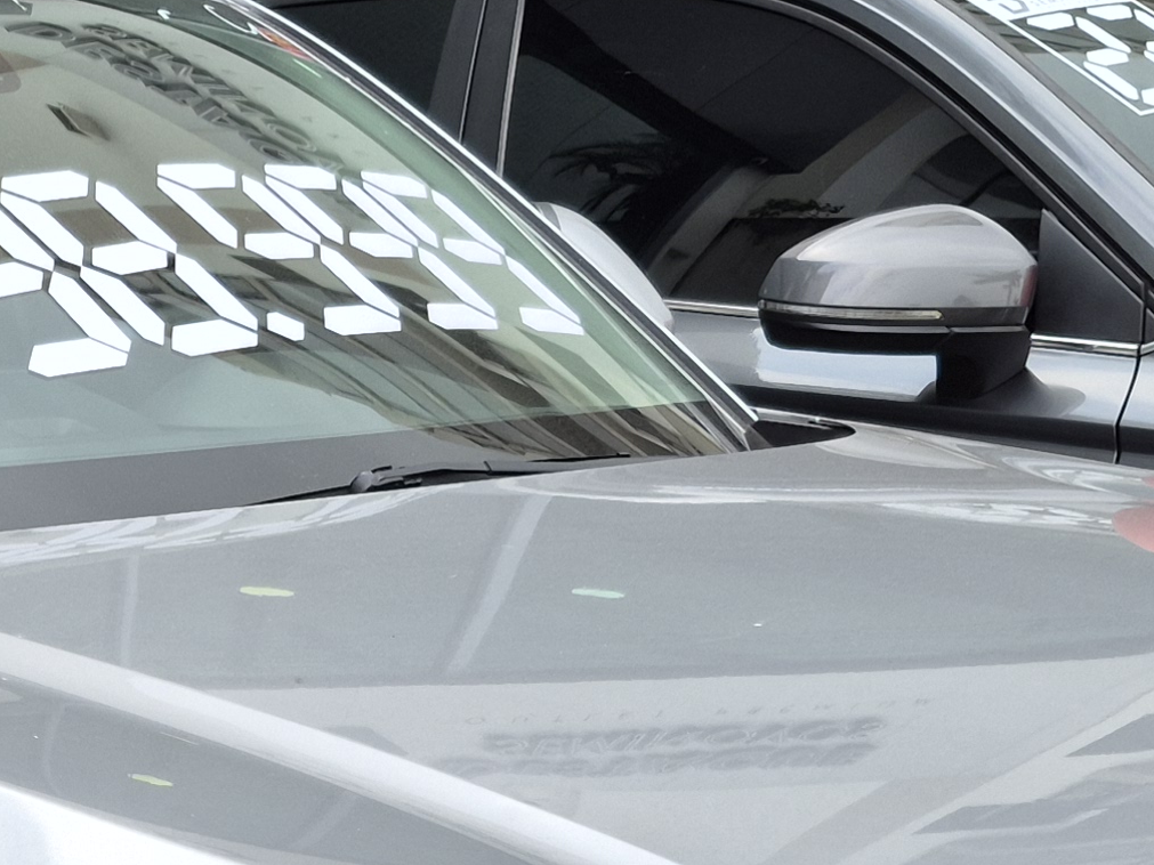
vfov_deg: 15.3
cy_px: 1193
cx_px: 81
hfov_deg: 21.0
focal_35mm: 91
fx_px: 3033
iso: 25
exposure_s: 1/349
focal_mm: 5.4
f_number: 1.8
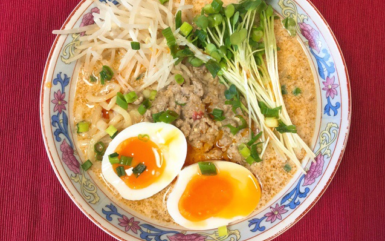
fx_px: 346
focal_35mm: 33
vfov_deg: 38.2
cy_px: 103
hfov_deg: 58.1
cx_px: 192
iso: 64
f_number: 2.4
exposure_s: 1/30
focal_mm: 3.3
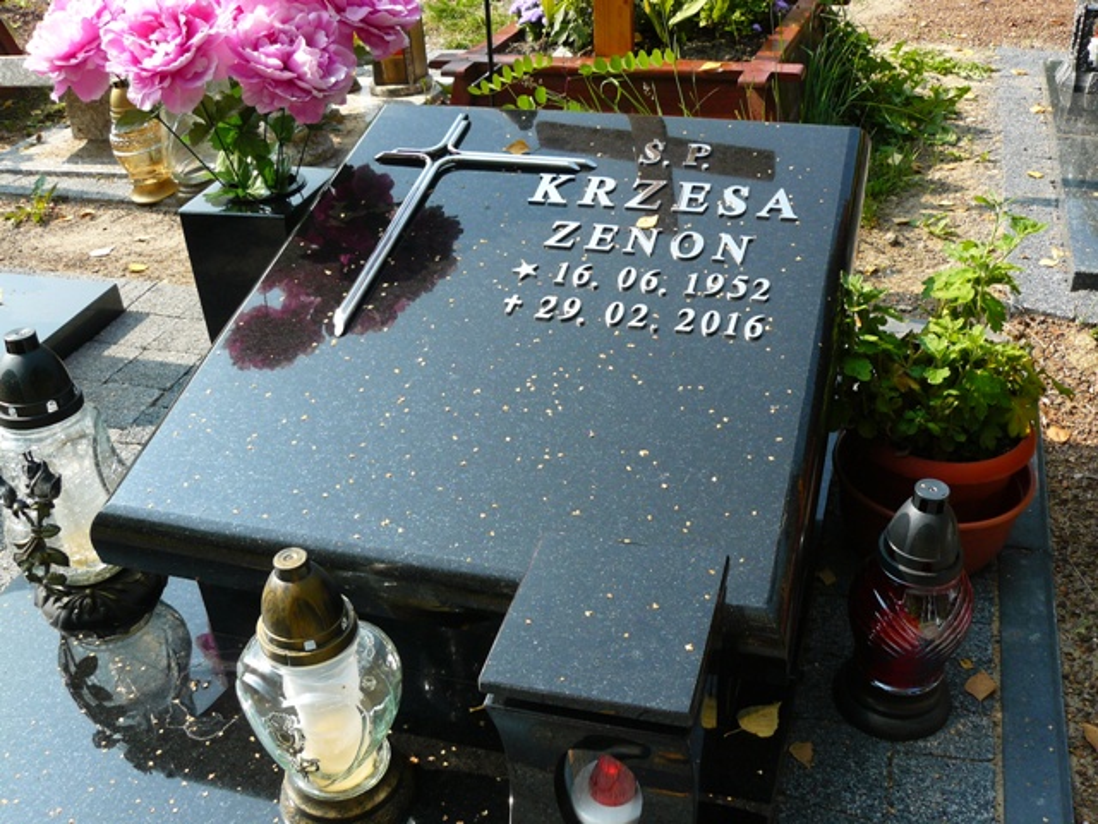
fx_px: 1142
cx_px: 549
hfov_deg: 51.4
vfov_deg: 39.7
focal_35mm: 36
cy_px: 412
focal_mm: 6
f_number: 4.5
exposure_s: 1/250
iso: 100
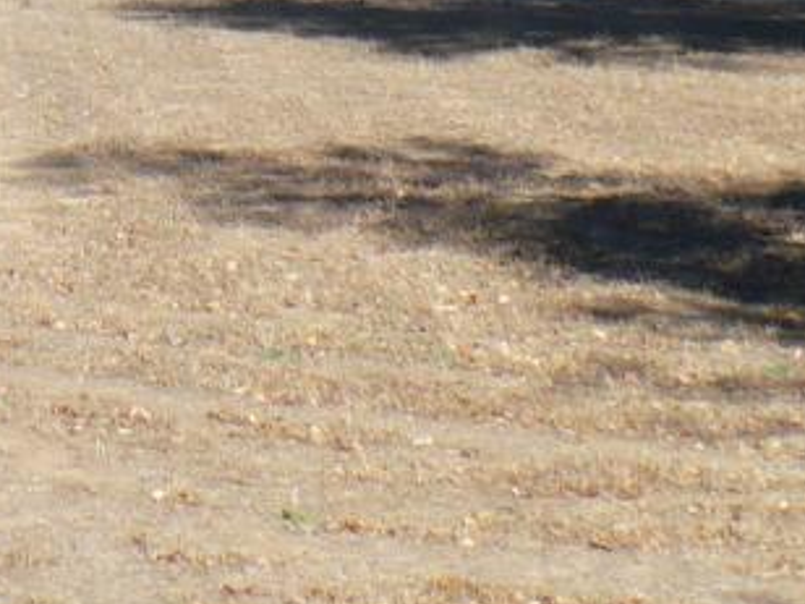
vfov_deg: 9.4
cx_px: -408
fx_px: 3581
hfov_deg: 12.2
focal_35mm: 154
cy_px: -282
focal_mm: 6.1
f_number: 2.8
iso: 100
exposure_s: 1/1300
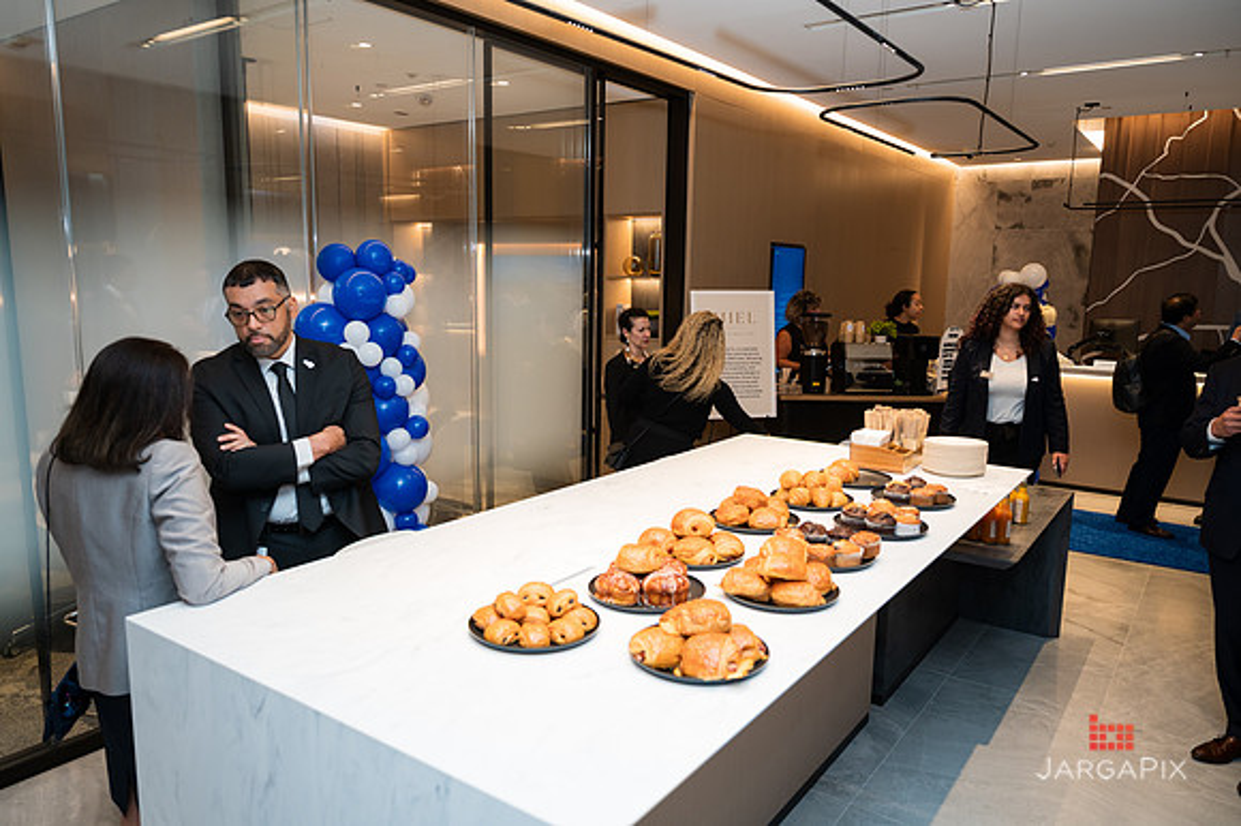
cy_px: 413
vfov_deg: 51.3
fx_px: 861
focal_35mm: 25
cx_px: 620
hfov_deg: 71.6
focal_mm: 24
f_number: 3.2
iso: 400
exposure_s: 1/160
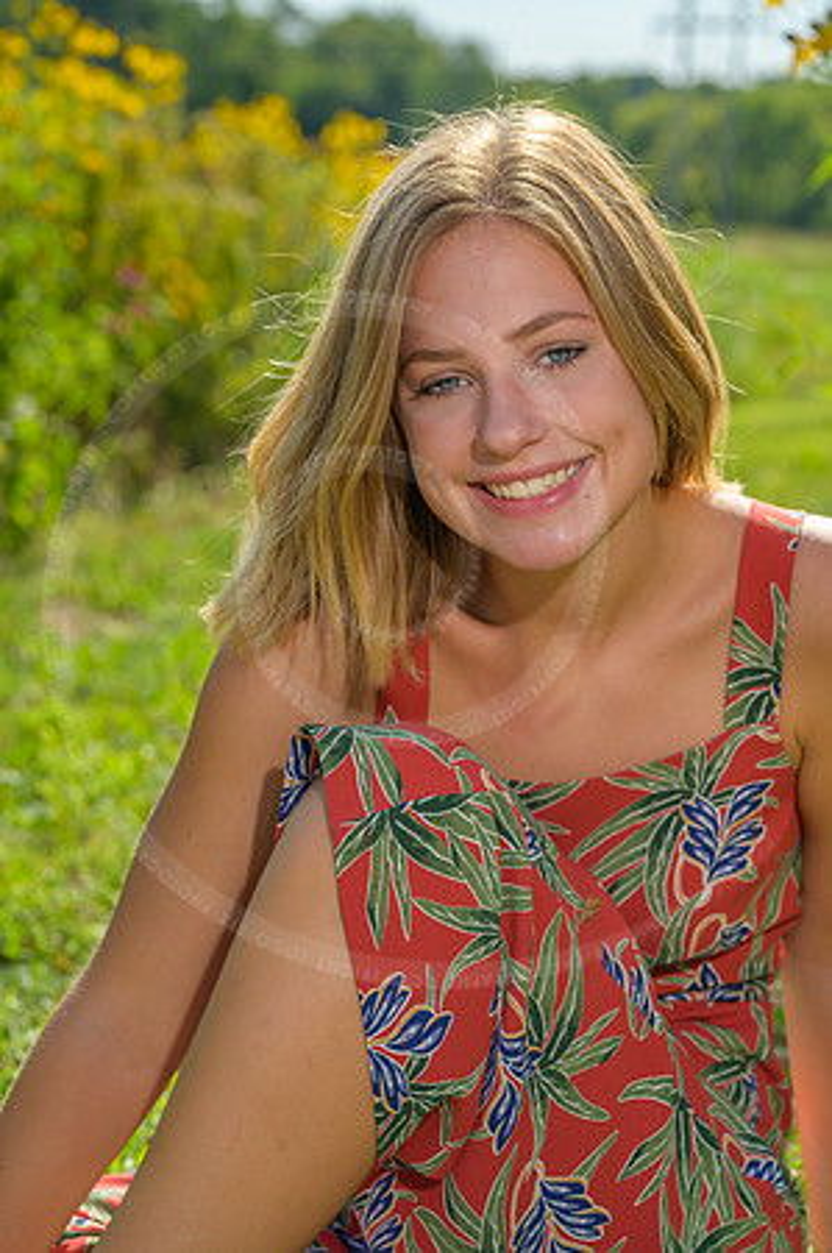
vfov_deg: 23.9
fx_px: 2953
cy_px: 626
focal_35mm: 85
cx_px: 416
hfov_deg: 16.0
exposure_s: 1/1600
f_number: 5.6
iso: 200
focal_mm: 85
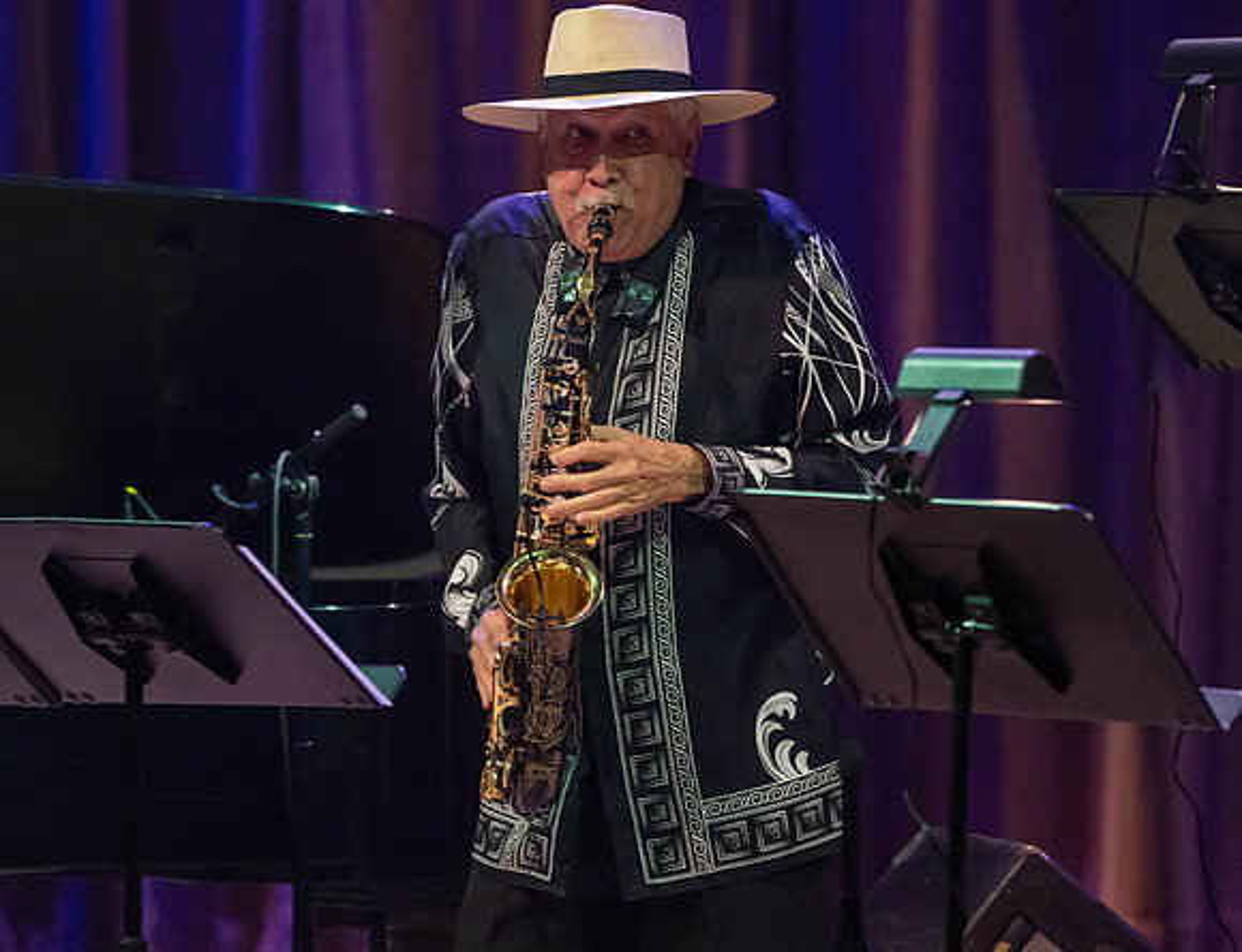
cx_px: 657
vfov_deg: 2.7
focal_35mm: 565
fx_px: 20432
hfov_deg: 3.5
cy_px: 437
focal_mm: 400
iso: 3200
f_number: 6.3
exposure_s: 1/250
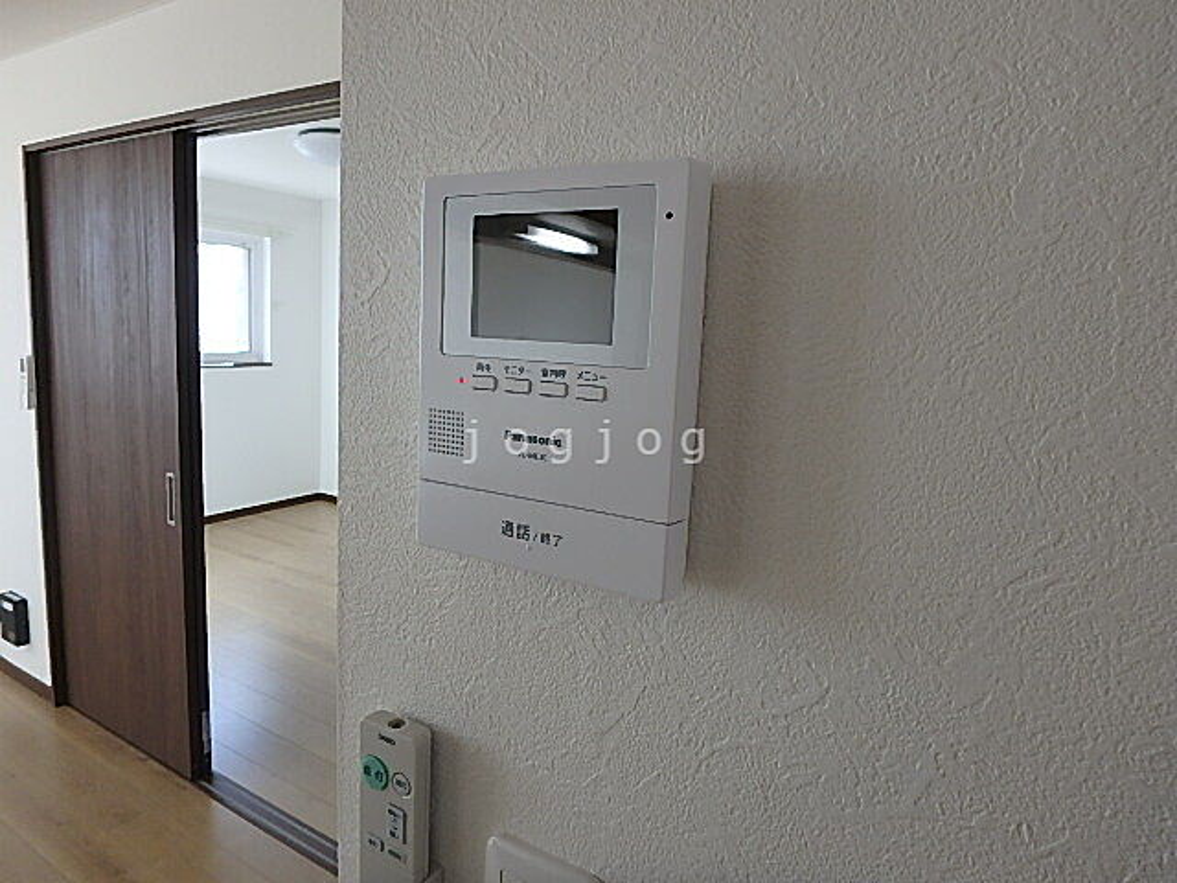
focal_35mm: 21
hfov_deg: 79.0
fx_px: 714
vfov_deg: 63.4
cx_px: 588
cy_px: 442
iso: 125
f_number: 3.5
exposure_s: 1/60
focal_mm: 3.7
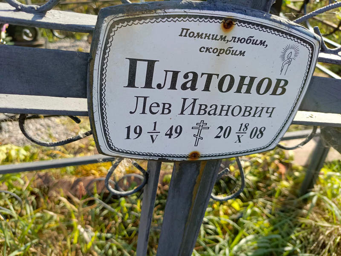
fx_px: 246
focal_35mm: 25
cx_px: 170
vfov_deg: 54.9
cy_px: 128
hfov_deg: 69.4
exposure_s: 1/349
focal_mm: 4.76
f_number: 1.69
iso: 112
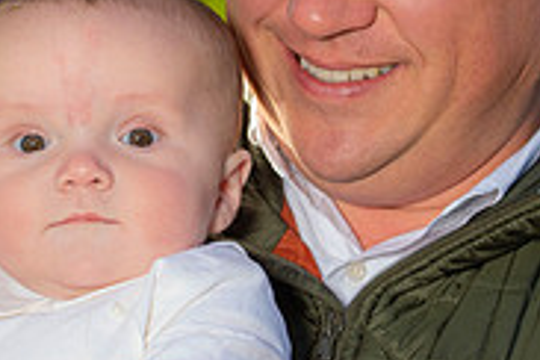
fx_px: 4275
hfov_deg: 7.2
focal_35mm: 285
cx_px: 239
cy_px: 115
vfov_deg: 4.8
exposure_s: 1/250
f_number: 8
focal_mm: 90
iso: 200
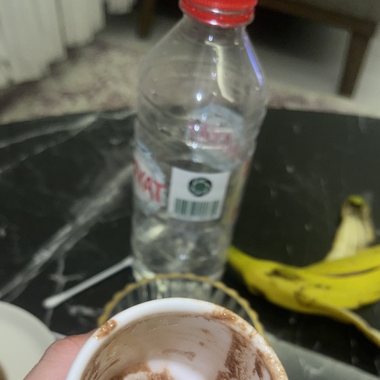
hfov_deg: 46.0
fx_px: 447
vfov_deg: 44.2
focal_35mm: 36
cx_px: 200
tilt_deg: -51.9
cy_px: 293
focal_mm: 5.1
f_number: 1.6
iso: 32
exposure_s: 1/15
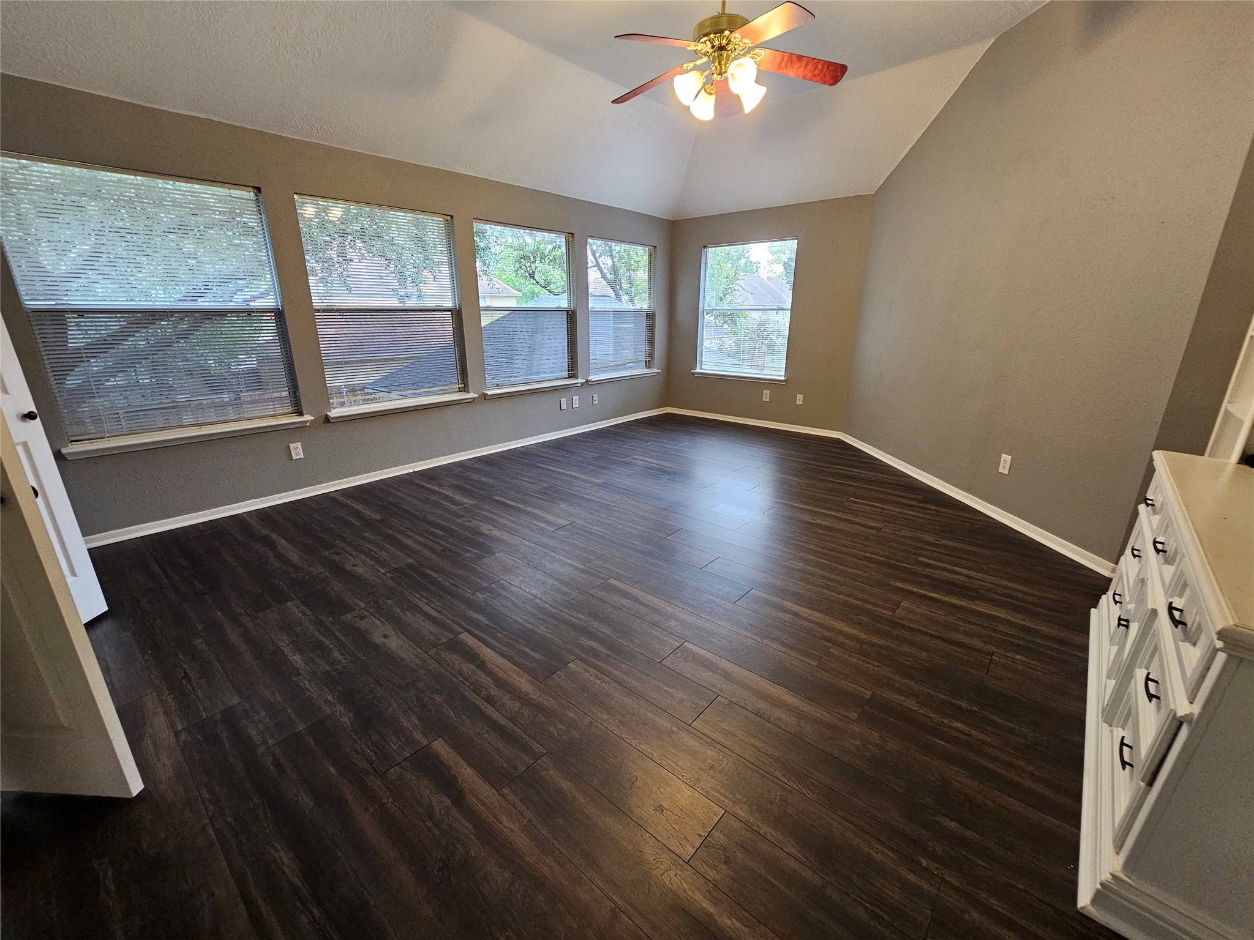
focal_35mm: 13
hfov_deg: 106.2
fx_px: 471
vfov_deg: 89.9
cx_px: 627
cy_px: 470
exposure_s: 1/40
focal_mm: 2.2
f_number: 2.2
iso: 320
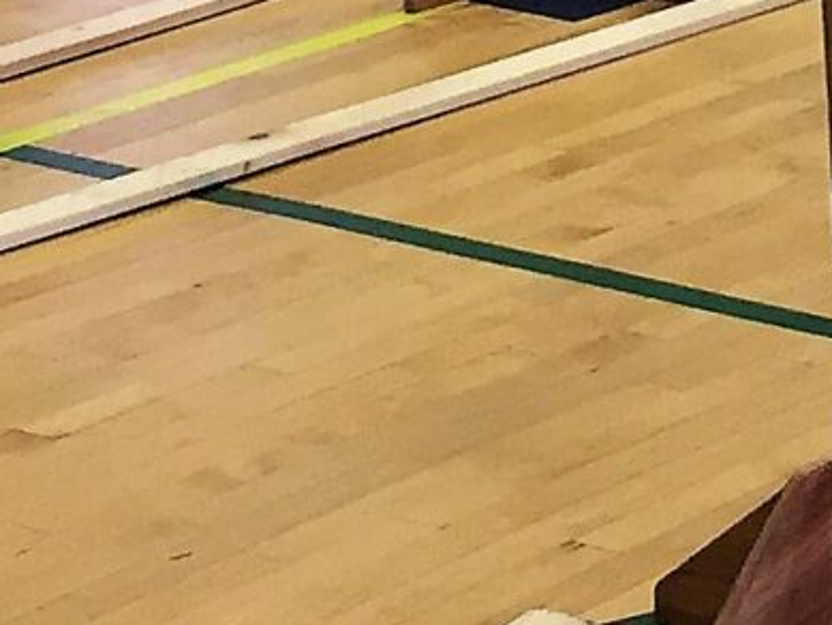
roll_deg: +0.2
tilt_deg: -4.9
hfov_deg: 10.2
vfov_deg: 7.4
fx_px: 4592
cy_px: -792
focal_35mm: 191
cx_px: 1061
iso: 100
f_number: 2.2
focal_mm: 4.15
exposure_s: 1/30
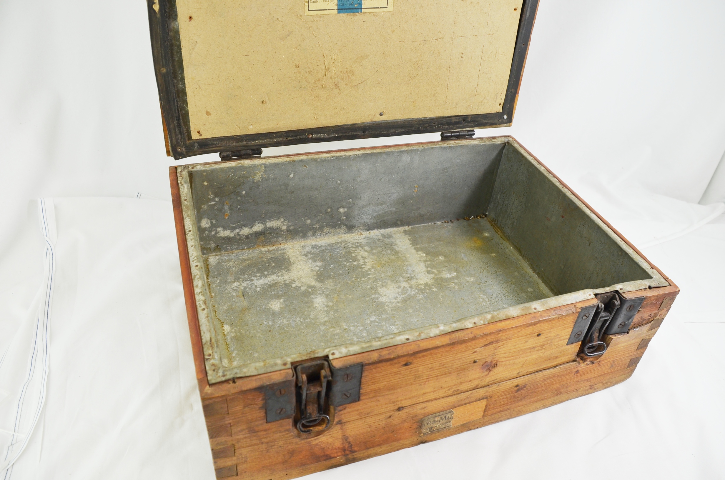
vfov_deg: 43.4
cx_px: 362
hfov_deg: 62.0
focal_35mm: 30
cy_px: 240
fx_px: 603
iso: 360
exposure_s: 1/125
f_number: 5.6
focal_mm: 20
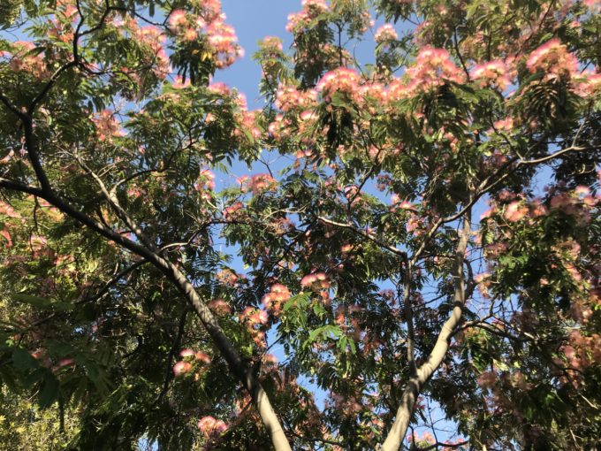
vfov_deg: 49.7
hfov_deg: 63.4
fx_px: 486
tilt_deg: +56.8
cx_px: 300
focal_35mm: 28
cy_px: 226
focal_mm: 3.99
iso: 20
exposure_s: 1/643
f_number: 1.8
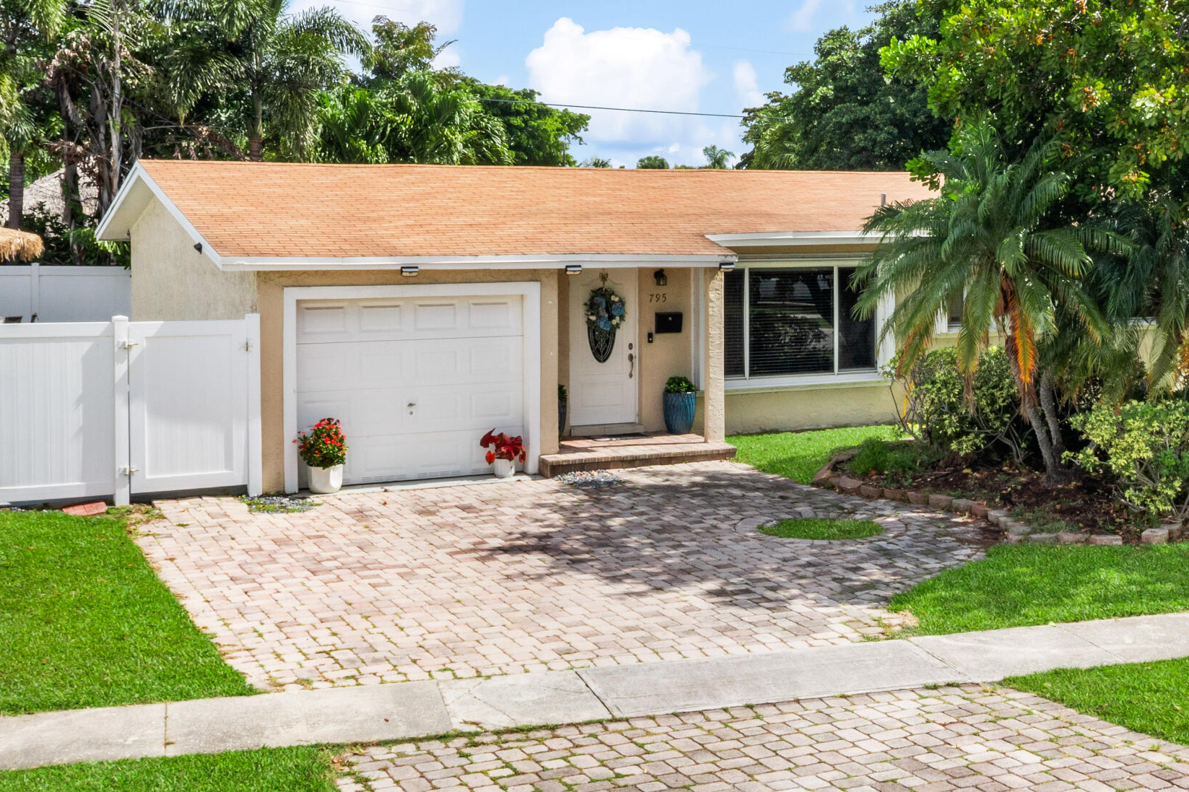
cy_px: 282
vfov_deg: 26.4
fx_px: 1684
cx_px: 814
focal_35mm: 51
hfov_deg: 38.4
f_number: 10
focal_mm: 10.26
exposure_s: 1/120
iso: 100
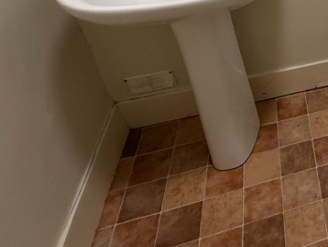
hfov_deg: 35.2
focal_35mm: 40
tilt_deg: -28.2
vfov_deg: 31.5
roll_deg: -3.2
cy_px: -31
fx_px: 379
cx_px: 408
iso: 250
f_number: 2.2
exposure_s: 1/100
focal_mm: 2.22
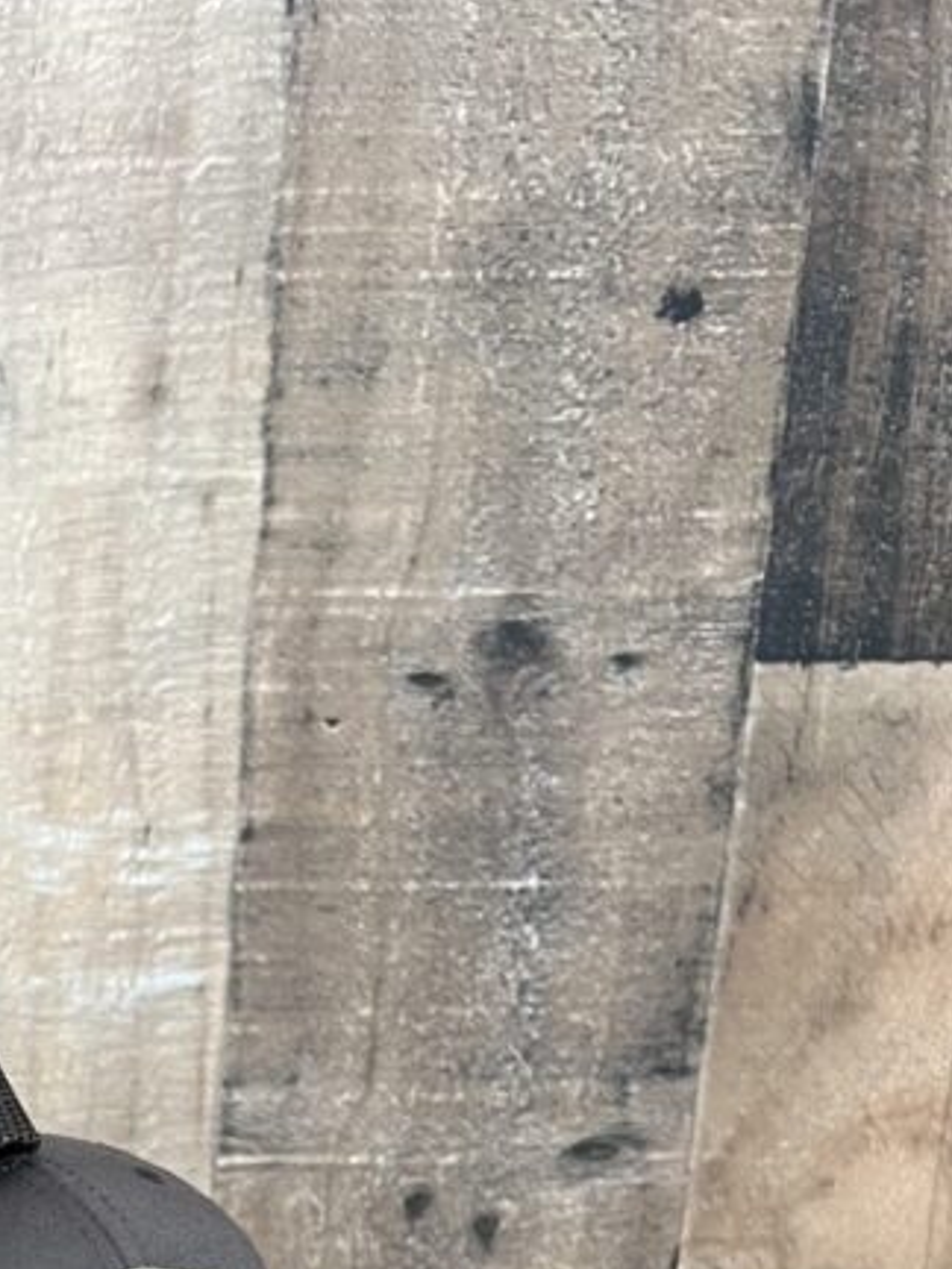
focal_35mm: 65
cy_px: 1480
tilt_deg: -22.3
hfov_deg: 20.9
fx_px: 2383
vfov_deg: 26.8
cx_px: -232
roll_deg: -1.1
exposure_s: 1/59
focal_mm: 5.7
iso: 160
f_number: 1.5
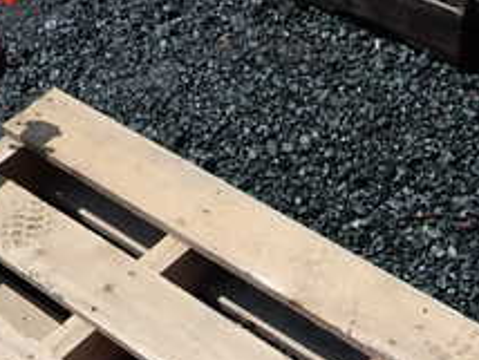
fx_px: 970
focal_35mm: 70
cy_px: 465
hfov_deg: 27.7
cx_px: 280
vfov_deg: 19.5
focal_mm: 4.5
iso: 100
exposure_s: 1/320
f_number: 8
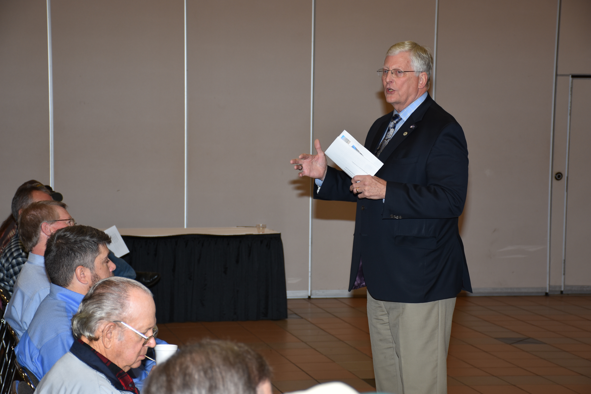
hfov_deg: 26.0
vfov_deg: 17.5
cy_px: 197
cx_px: 296
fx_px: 1281
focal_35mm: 78
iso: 200
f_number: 4.8
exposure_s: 1/60
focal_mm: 52
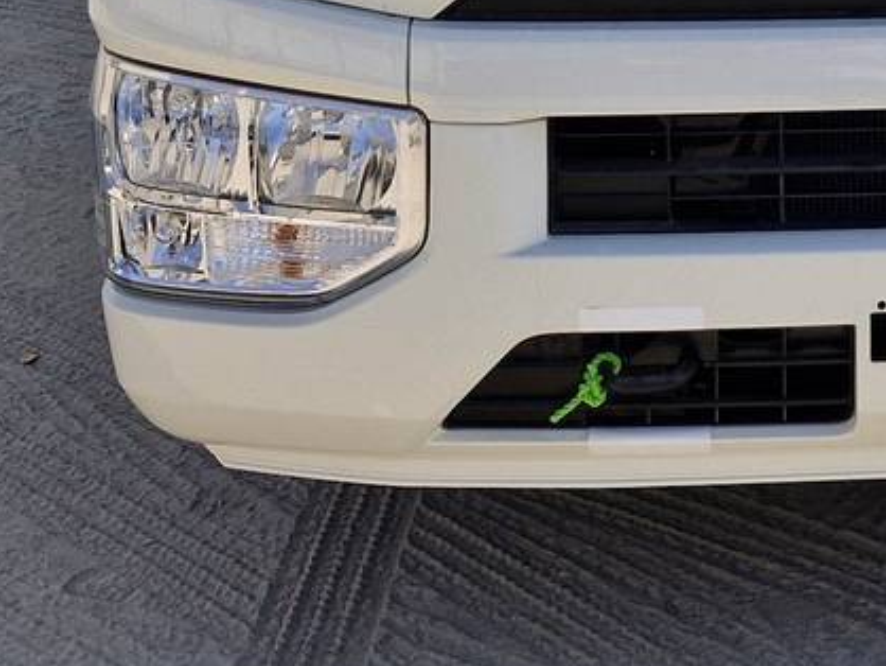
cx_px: 973
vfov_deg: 14.8
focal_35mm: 88
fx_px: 2254
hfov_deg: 21.1
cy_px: -518
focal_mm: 5.54
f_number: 1.8
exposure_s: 1/2768
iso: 50
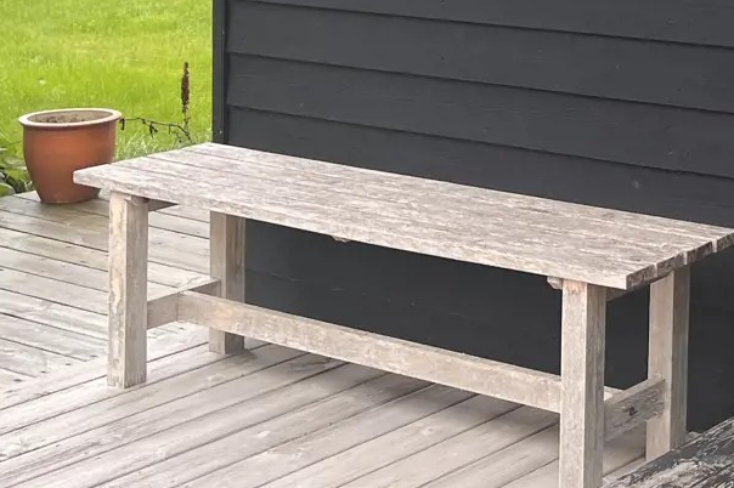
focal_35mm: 86
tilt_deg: -0.8
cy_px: -209
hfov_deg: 22.1
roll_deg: -0.9
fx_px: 1752
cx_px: 848
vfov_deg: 14.9
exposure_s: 1/150
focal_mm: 5.7
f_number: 1.5
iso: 40
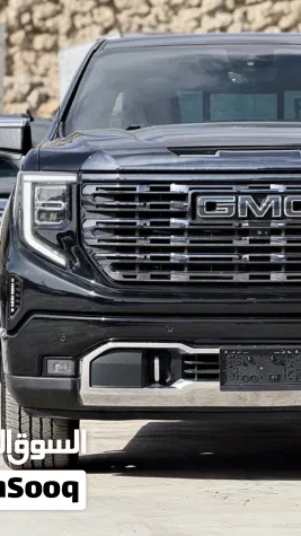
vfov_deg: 12.2
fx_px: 2499
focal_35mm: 176
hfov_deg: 6.9
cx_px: 256
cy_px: 266
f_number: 2.8
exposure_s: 1/409
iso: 64
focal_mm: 15.66
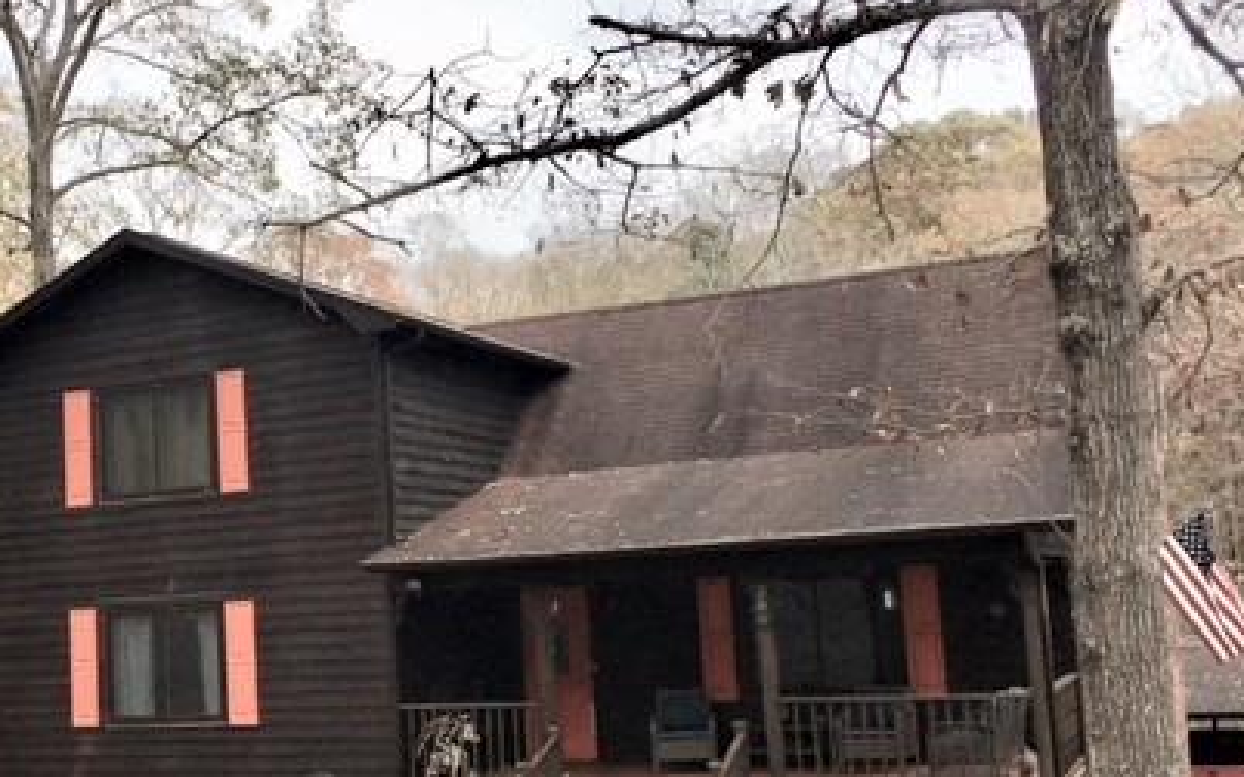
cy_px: 486
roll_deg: +2.3
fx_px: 1661
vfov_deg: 26.2
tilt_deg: +6.0
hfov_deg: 40.6
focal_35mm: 49
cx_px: 421
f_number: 2.2
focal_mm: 4.15
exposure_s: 1/746
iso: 25
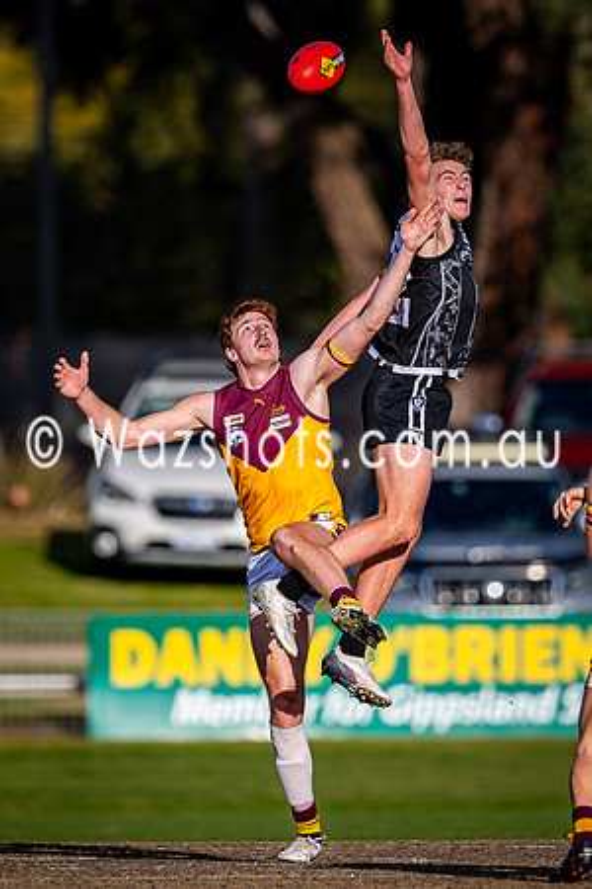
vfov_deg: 2.2
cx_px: 296
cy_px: 387
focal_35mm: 941
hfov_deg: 1.5
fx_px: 23209
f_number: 4
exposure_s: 1/1600
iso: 110
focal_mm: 500
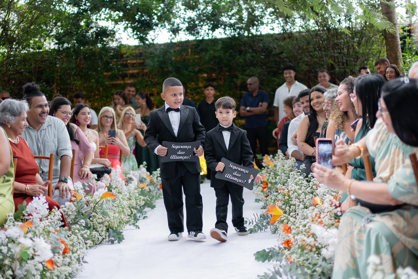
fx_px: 605
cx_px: 209
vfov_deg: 25.9
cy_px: 139
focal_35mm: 52
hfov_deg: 38.1
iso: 2500
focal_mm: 35
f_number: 1.4
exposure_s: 1/1000
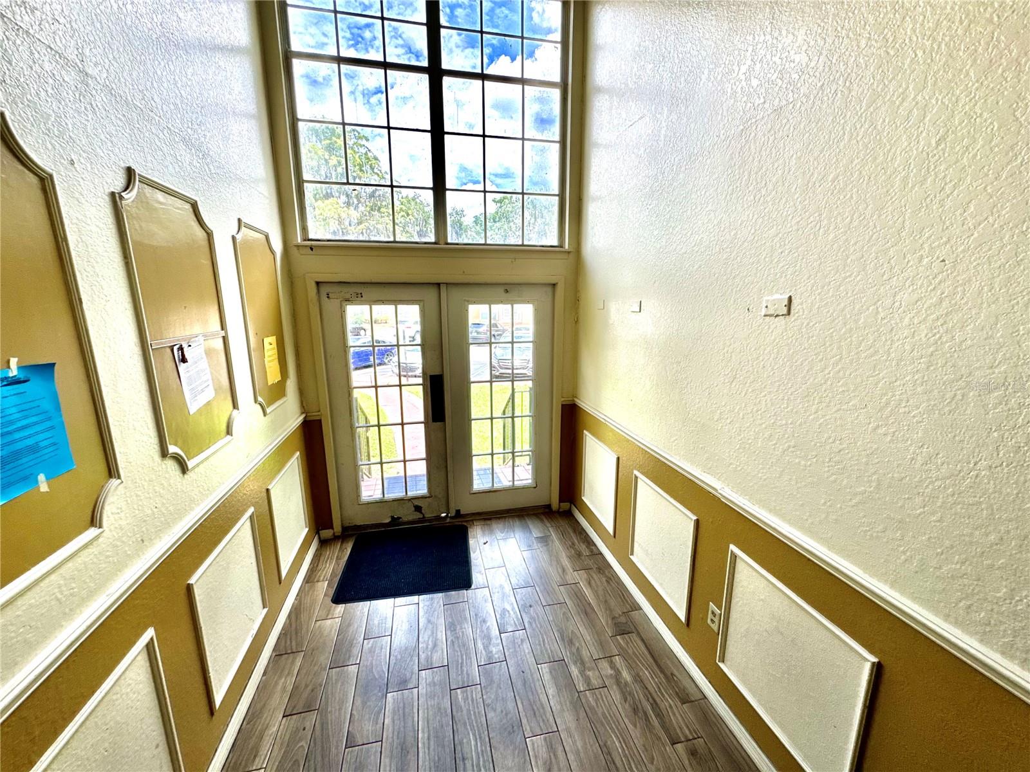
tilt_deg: -12.6
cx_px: 515
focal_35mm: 14
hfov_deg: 102.1
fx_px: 417
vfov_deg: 85.7
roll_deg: -0.2
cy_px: 386
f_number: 2.2
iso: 40
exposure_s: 1/254
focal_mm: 2.22
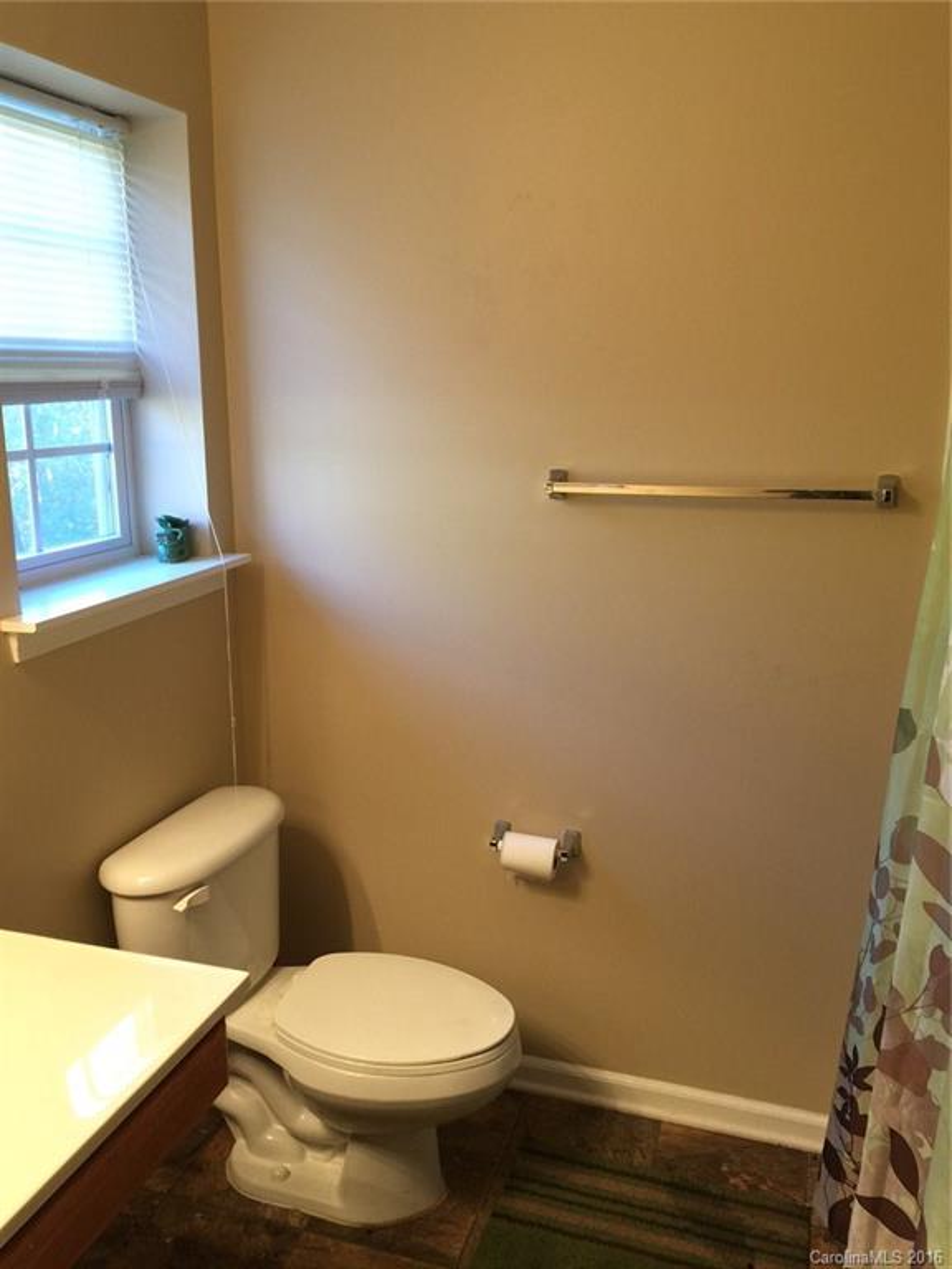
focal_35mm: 29
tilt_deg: -12.3
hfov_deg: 48.2
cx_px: 476
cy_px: 634
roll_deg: -0.1
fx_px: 1063
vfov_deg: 61.7
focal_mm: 4.15
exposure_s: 1/15
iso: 32
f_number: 2.2
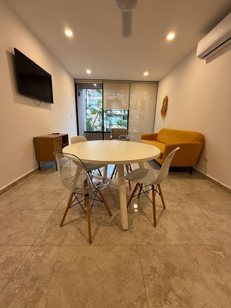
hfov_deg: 85.7
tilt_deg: -13.8
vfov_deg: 102.1
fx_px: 125
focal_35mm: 14
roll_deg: -2.0
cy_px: 154
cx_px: 116
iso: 160
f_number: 2.2
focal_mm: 2.22
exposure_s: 1/99
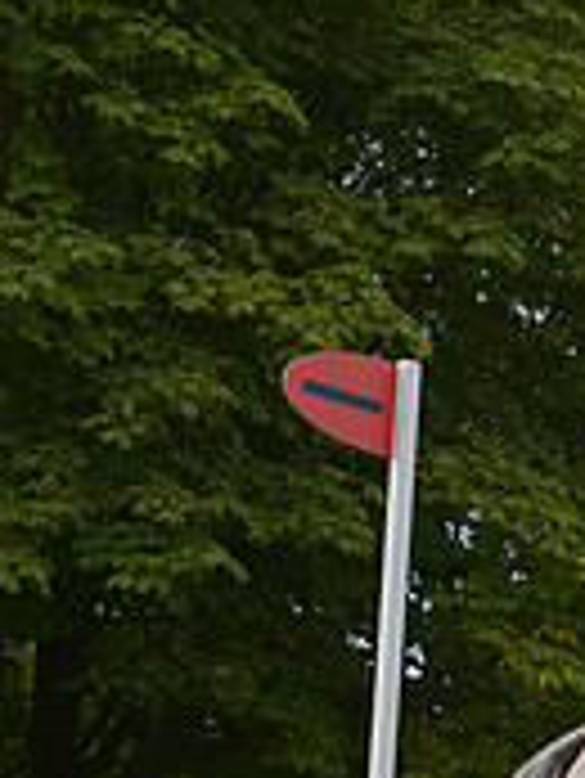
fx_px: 3623
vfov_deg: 12.2
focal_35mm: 161
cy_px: 634
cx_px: 1233
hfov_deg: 8.7
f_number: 11
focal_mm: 50
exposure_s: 1/1600
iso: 2000
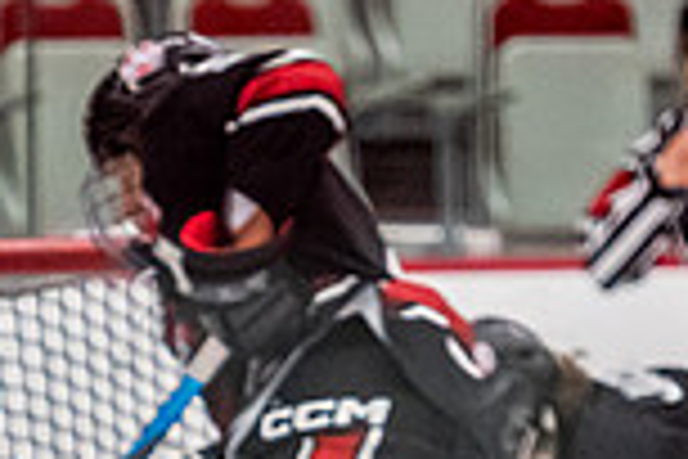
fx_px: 14370
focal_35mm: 752
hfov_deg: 2.7
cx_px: -496
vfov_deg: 1.8
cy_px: 659
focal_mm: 135
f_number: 2.8
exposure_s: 1/640
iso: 4000
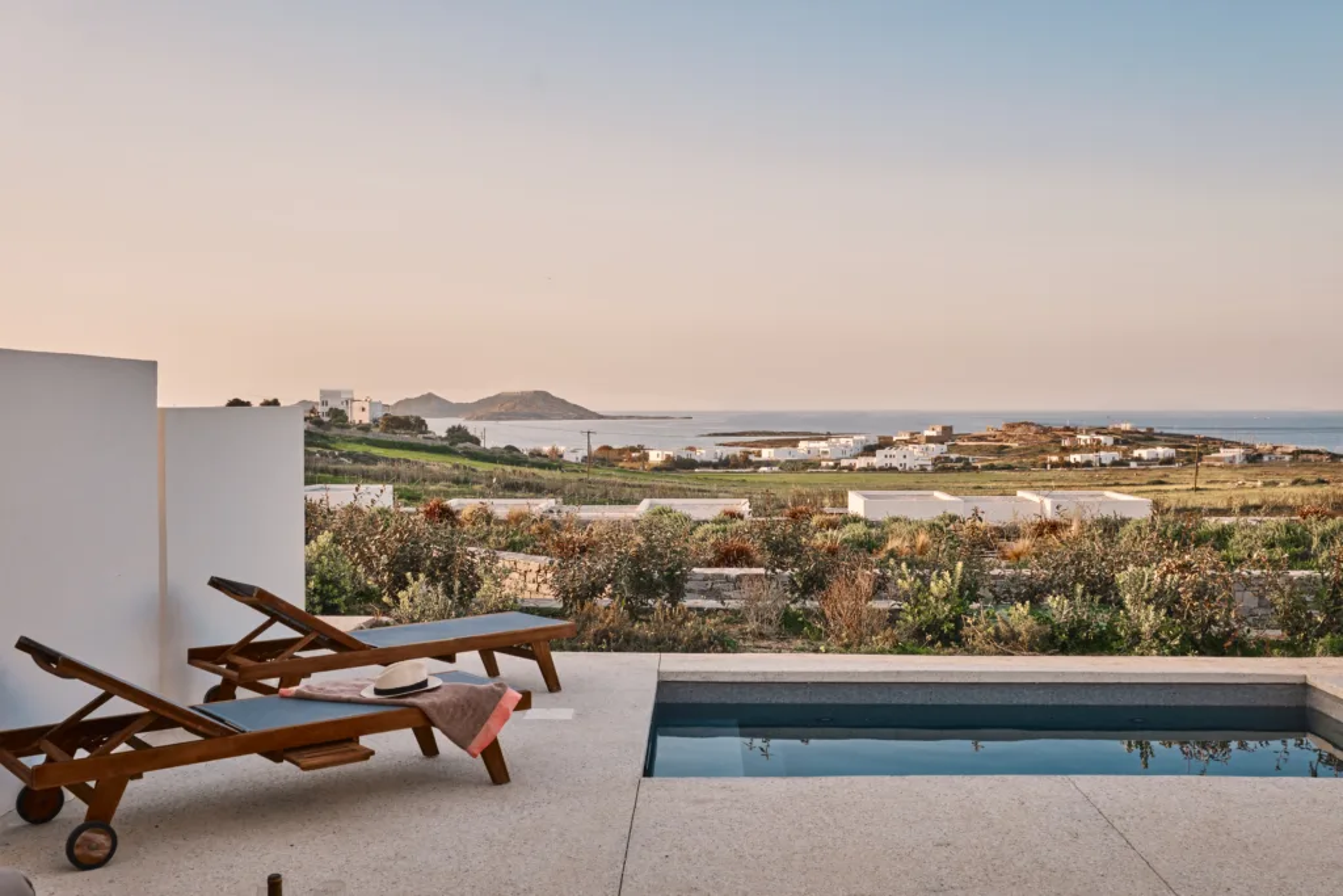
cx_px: 672
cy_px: 448
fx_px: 1343
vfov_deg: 36.9
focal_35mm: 36
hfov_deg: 53.1
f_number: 11
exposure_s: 1/125
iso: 500
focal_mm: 24
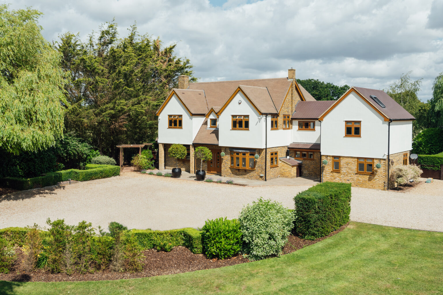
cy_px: 148
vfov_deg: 38.9
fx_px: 418
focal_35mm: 34
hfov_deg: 55.8
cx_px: 222
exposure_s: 1/800
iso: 400
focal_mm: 34
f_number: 10
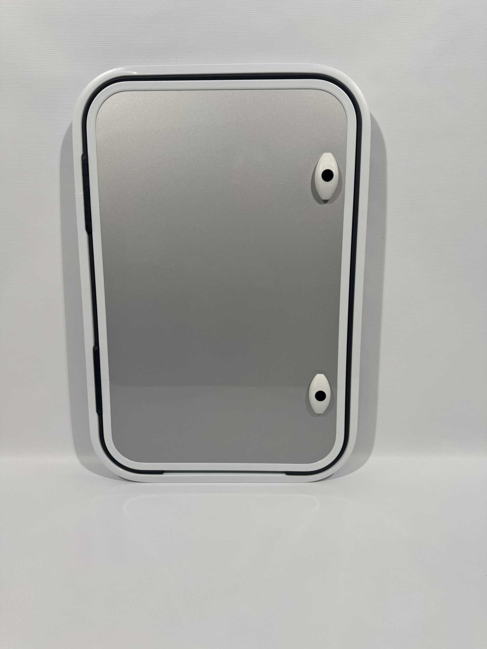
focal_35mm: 24
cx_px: 244
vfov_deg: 71.6
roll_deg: +0.1
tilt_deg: -14.0
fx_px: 450
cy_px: 324
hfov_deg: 56.8
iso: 80
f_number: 1.78
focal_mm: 6.76
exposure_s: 1/329
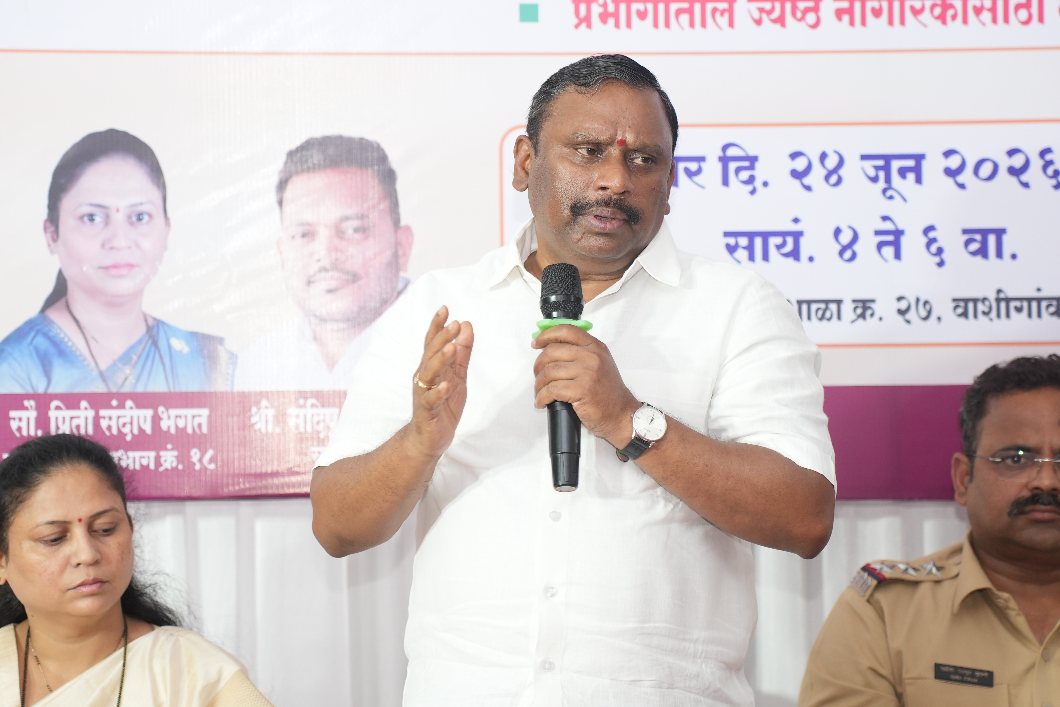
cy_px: 354
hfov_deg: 18.3
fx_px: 3298
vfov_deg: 12.2
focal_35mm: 112
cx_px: 530
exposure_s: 1/125
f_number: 2.8
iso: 500
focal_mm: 75
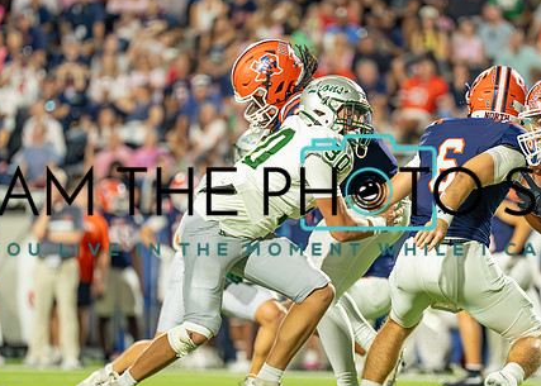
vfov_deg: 3.4
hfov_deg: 4.7
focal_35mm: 429
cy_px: 236
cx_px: 338
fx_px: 6592
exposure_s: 1/1600
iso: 3200
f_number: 2.8
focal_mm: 200
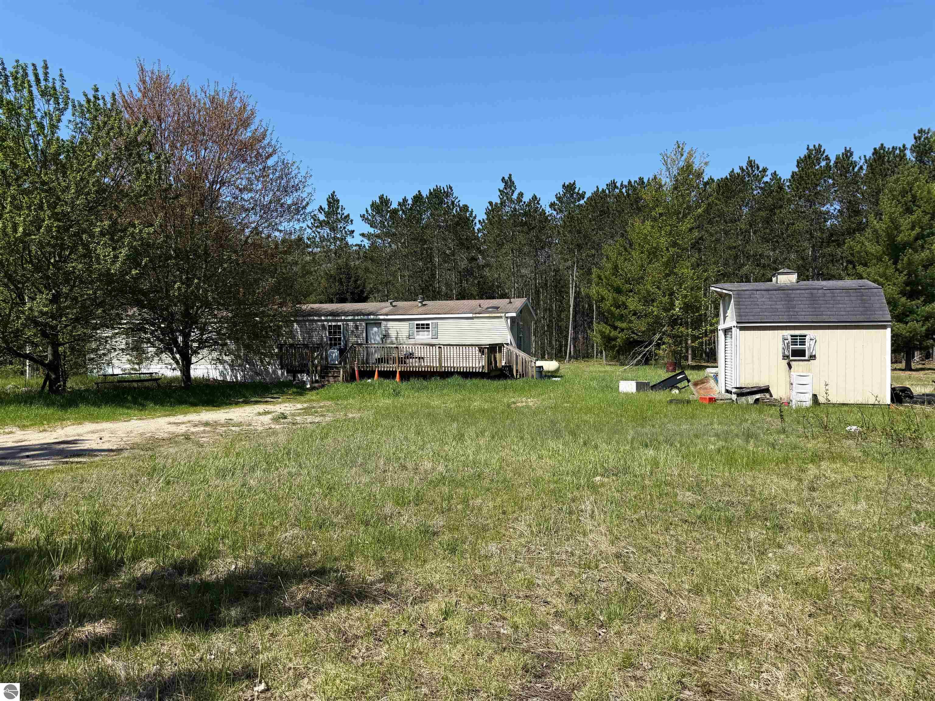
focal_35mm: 24
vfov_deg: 56.8
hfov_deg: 71.6
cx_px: 468
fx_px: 648
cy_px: 350
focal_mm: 6.76
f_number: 1.78
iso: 80
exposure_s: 1/3759
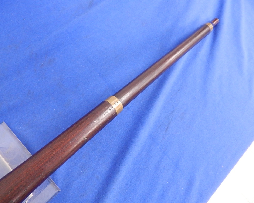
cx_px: 119
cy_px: 102
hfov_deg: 72.5
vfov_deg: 60.9
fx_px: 173
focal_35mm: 23
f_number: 3
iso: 400
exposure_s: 1/13
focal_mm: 4
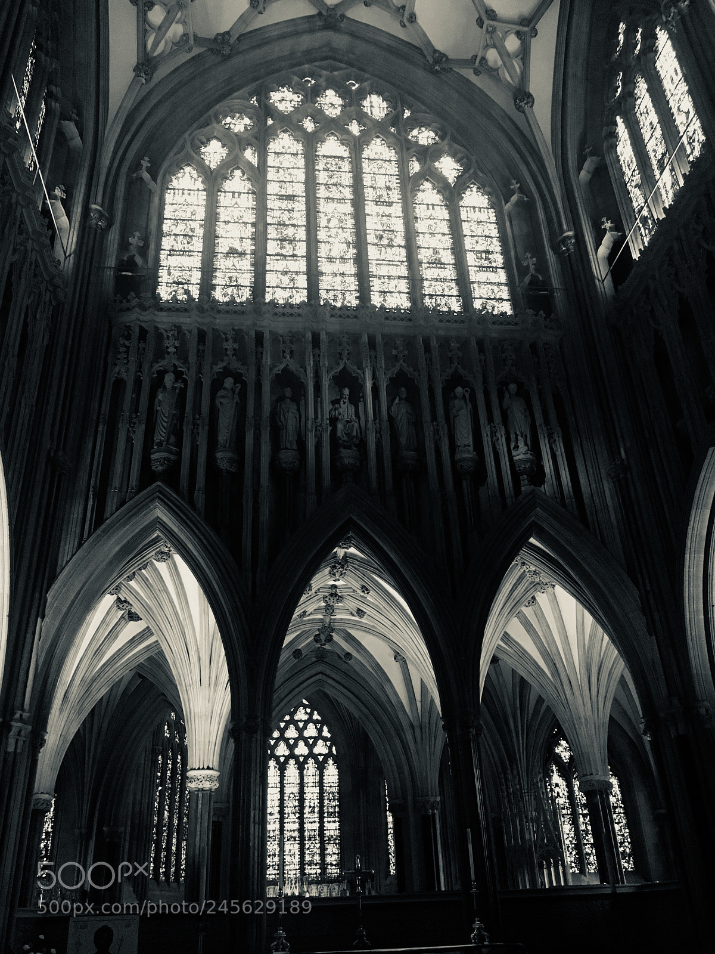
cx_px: 358
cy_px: 477
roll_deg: +3.1
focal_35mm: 29
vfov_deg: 61.7
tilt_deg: +30.4
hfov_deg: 48.2
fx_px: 799
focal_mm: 4.15
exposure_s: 1/20
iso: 200
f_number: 2.2
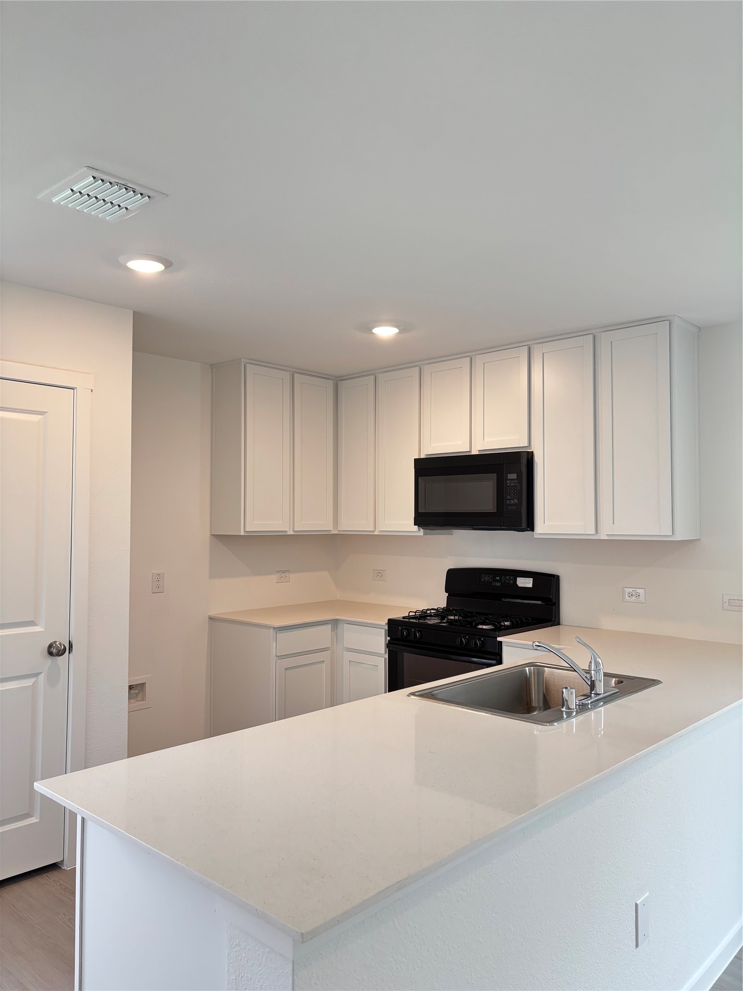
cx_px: 372
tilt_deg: +1.0
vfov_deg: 67.3
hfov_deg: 53.1
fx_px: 744
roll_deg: -0.5
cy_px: 496
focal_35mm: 26
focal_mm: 5.96
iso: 160
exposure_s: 1/60
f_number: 1.6
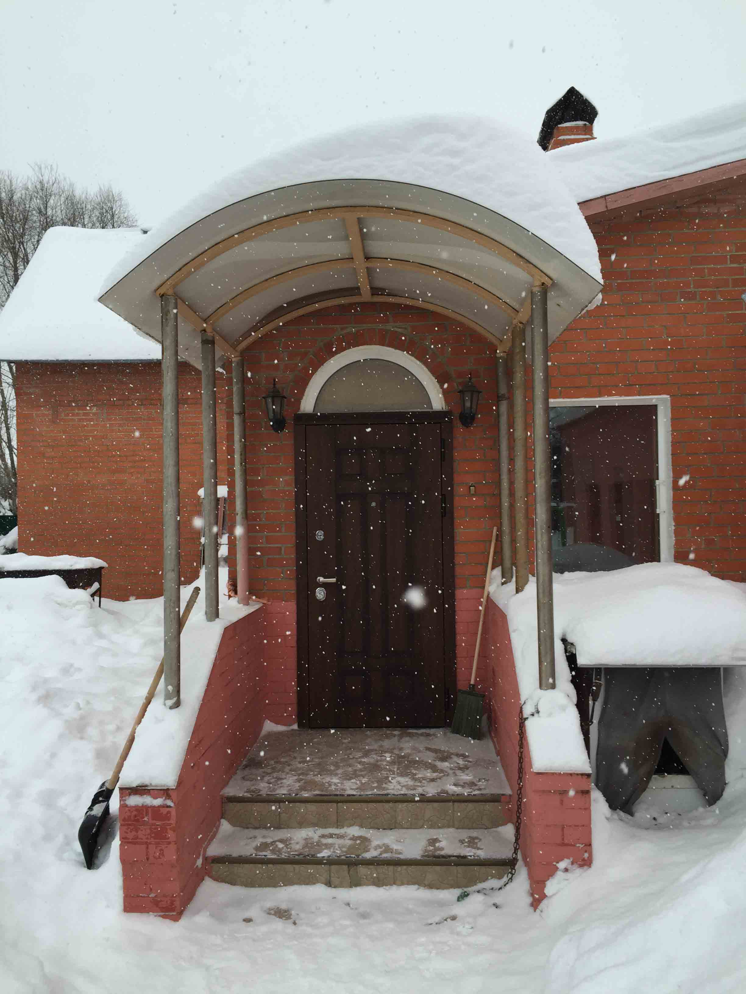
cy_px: 497
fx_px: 833
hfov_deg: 48.2
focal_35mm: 29
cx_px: 373
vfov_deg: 61.7
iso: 32
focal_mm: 4.15
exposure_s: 1/425
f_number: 2.2
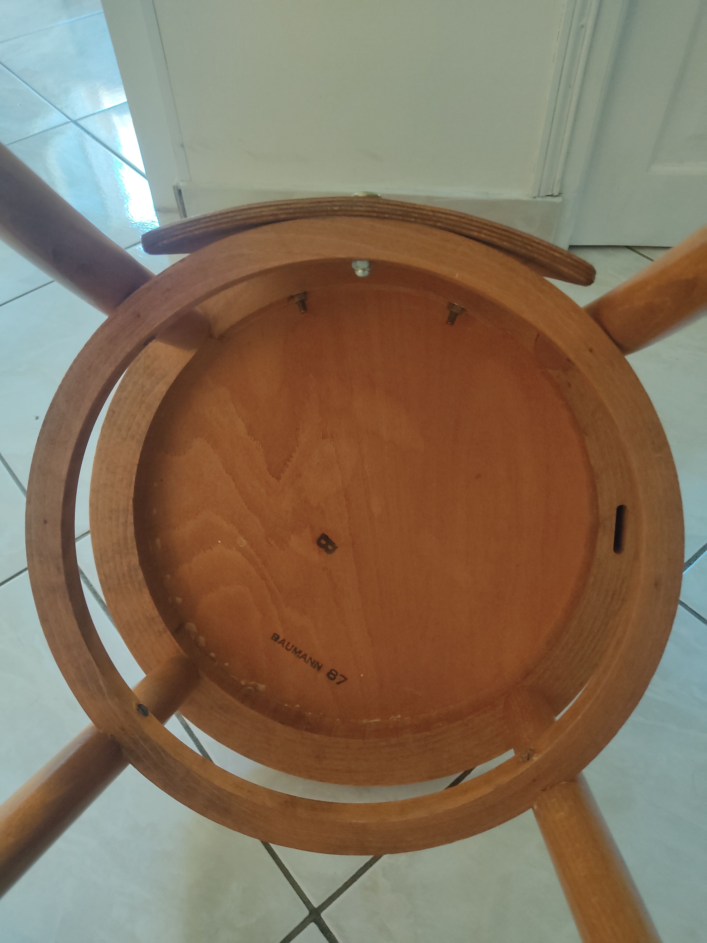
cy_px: 472
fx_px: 708
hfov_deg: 53.1
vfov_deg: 67.3
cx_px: 354
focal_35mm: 26
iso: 651
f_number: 1.79
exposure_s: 1/17
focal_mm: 4.74
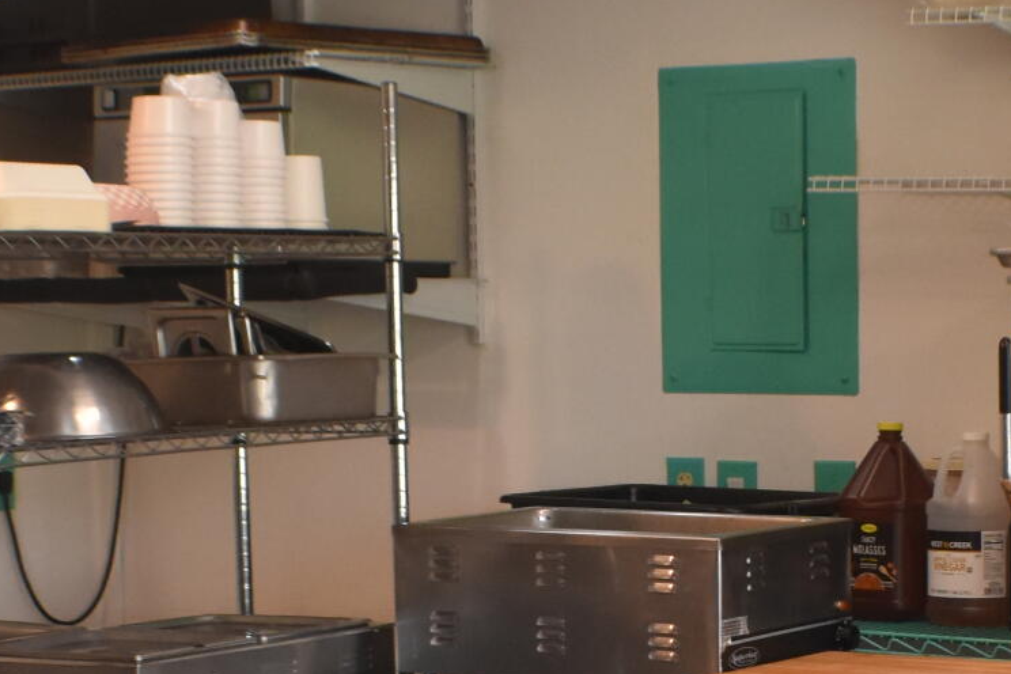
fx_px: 3735
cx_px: 741
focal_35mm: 133
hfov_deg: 15.4
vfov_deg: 10.2
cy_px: 637
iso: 800
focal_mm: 22
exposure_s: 1/200
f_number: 3.8
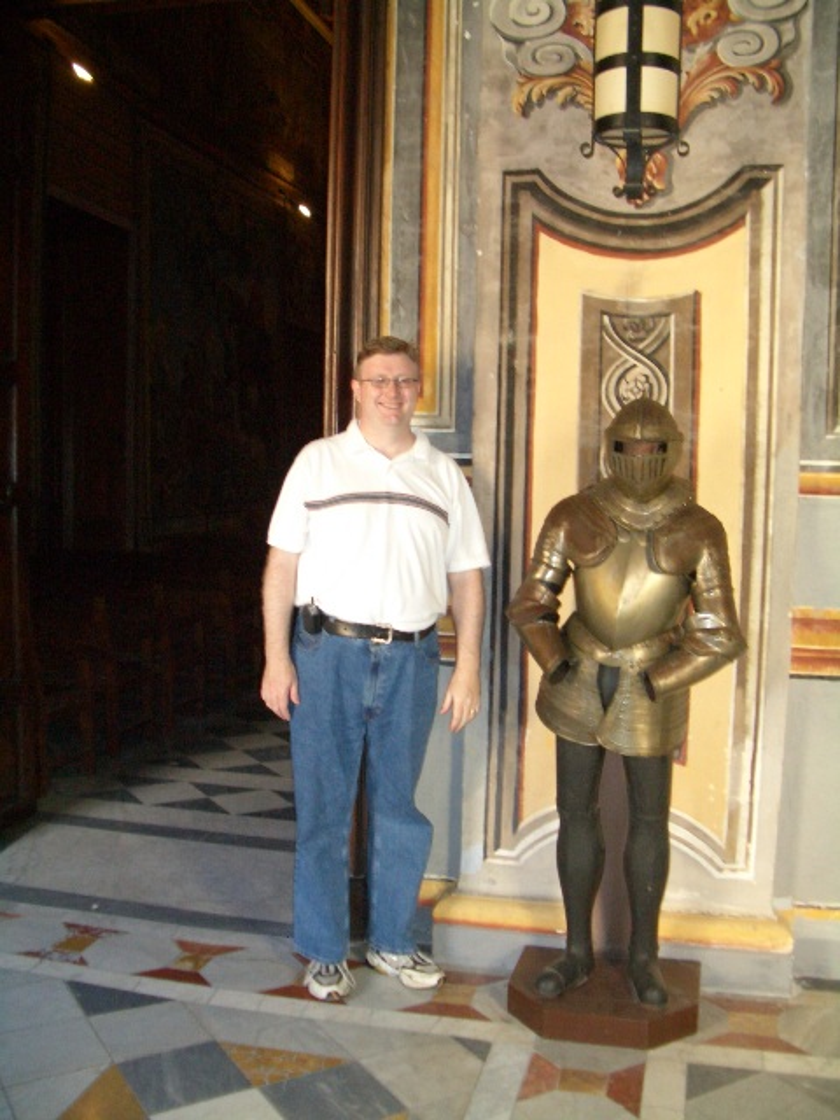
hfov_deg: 40.7
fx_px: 1132
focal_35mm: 35
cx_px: 420
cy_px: 560
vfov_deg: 52.6
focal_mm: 5.8
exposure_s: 1/60
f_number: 2.6
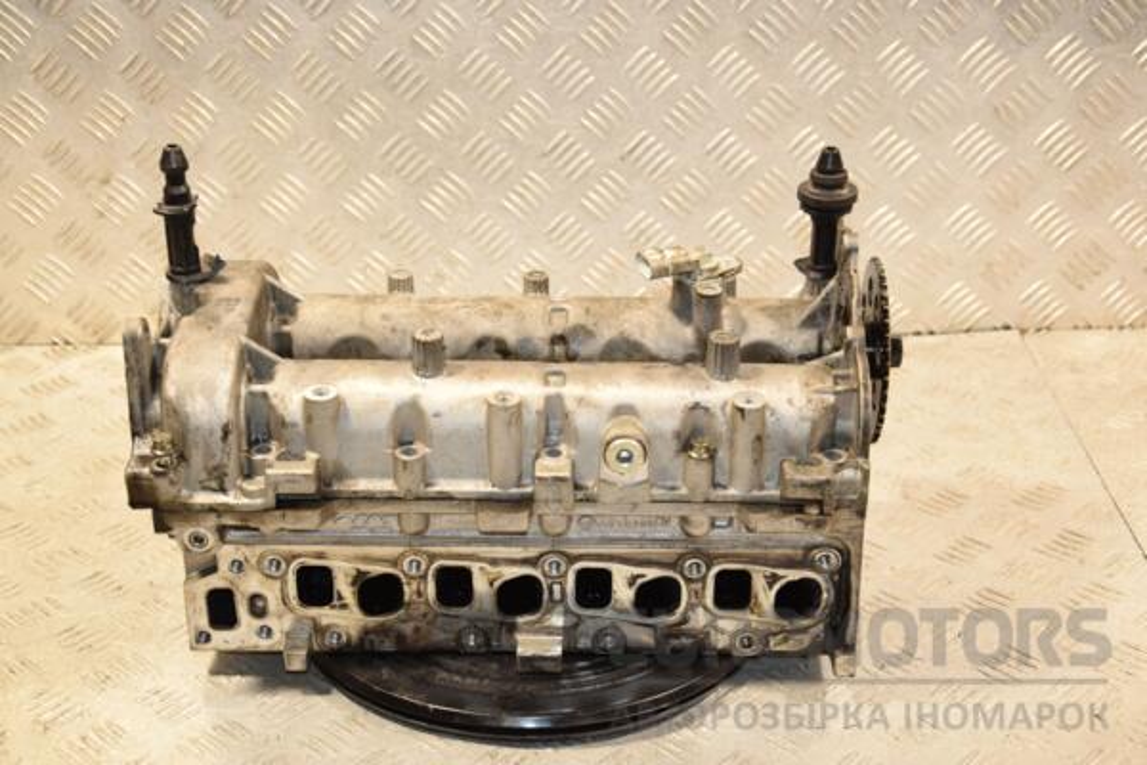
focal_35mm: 60
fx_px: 1912
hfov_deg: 33.4
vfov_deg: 22.6
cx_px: 574
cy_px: 382
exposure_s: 1/200
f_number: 5
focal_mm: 40
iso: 800
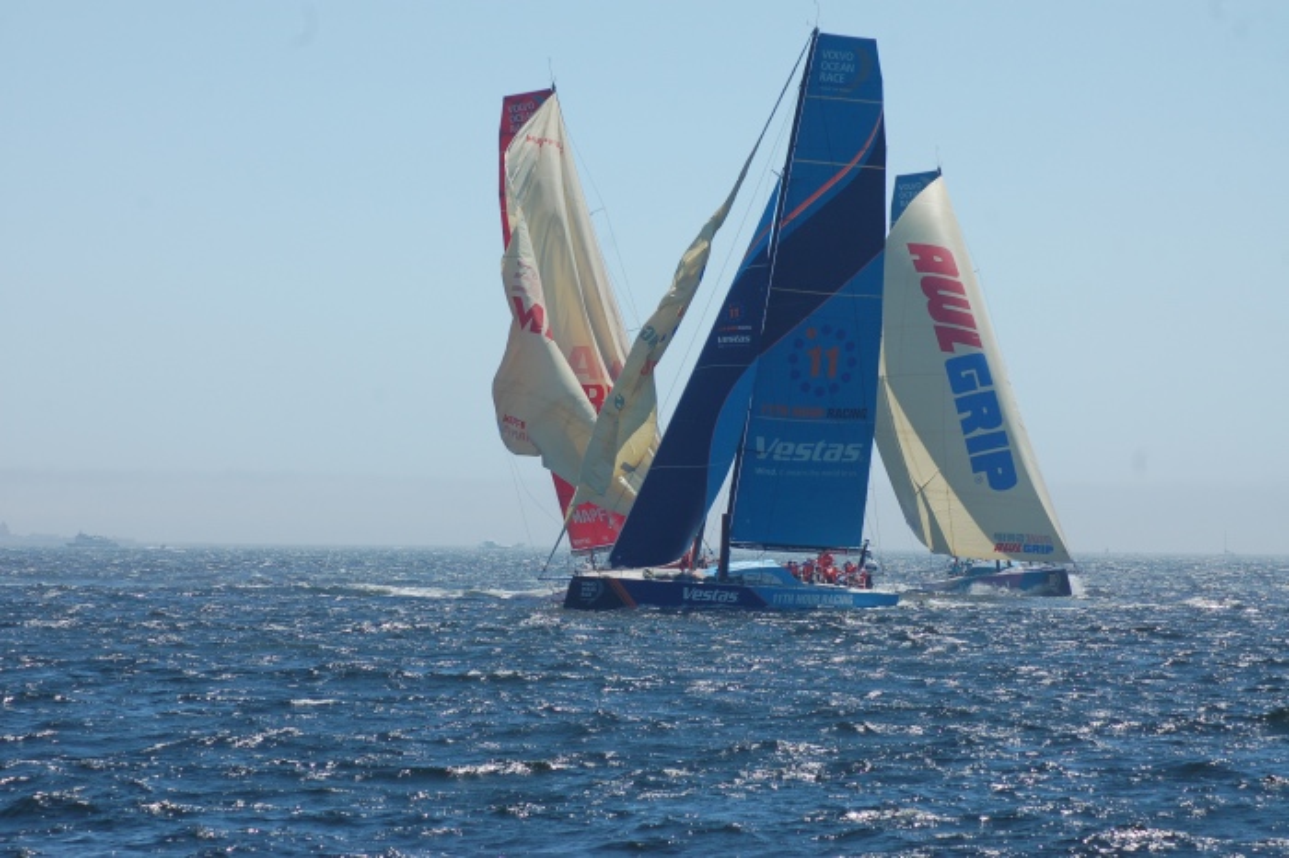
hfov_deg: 12.2
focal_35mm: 168
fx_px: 6012
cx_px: 644
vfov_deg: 8.2
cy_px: 429
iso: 200
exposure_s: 1/800
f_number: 7.1
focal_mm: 112
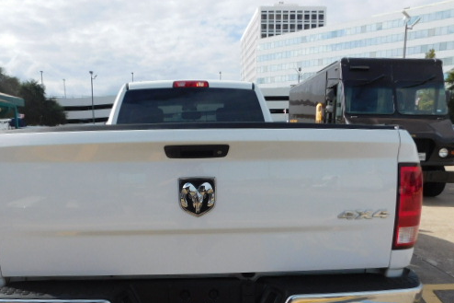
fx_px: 391
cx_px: 202
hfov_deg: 60.2
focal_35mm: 31
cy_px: 196
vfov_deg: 41.9
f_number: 6
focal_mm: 4
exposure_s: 1/500
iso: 125
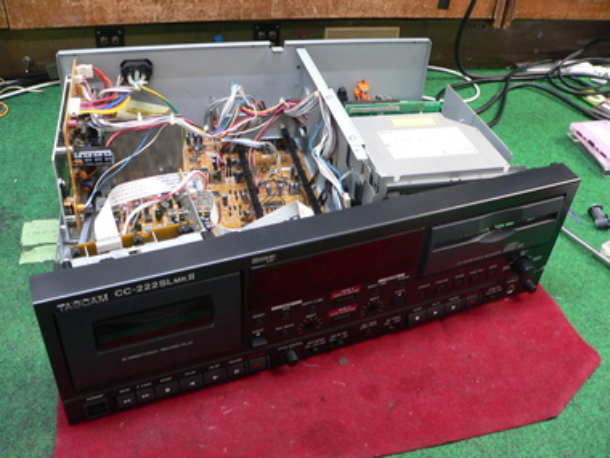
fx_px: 634
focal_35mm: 36
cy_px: 229
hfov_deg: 51.4
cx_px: 305
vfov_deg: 39.7
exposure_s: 1/13
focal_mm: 6
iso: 200
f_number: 2.8
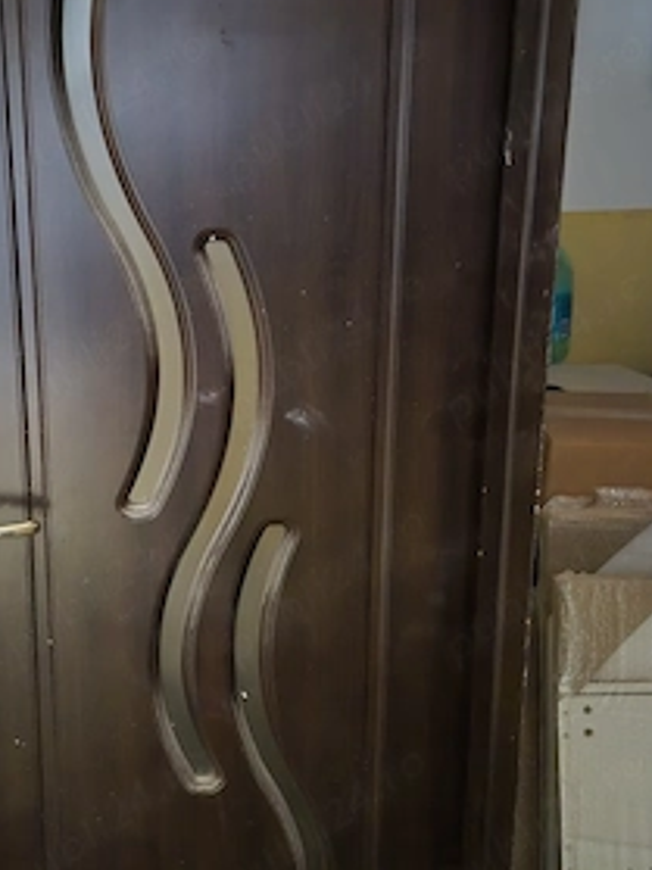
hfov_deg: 42.3
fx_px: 829
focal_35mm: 33
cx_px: 215
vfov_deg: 55.3
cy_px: 399
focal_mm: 5.4
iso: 3200
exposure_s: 1/9.98
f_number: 1.8
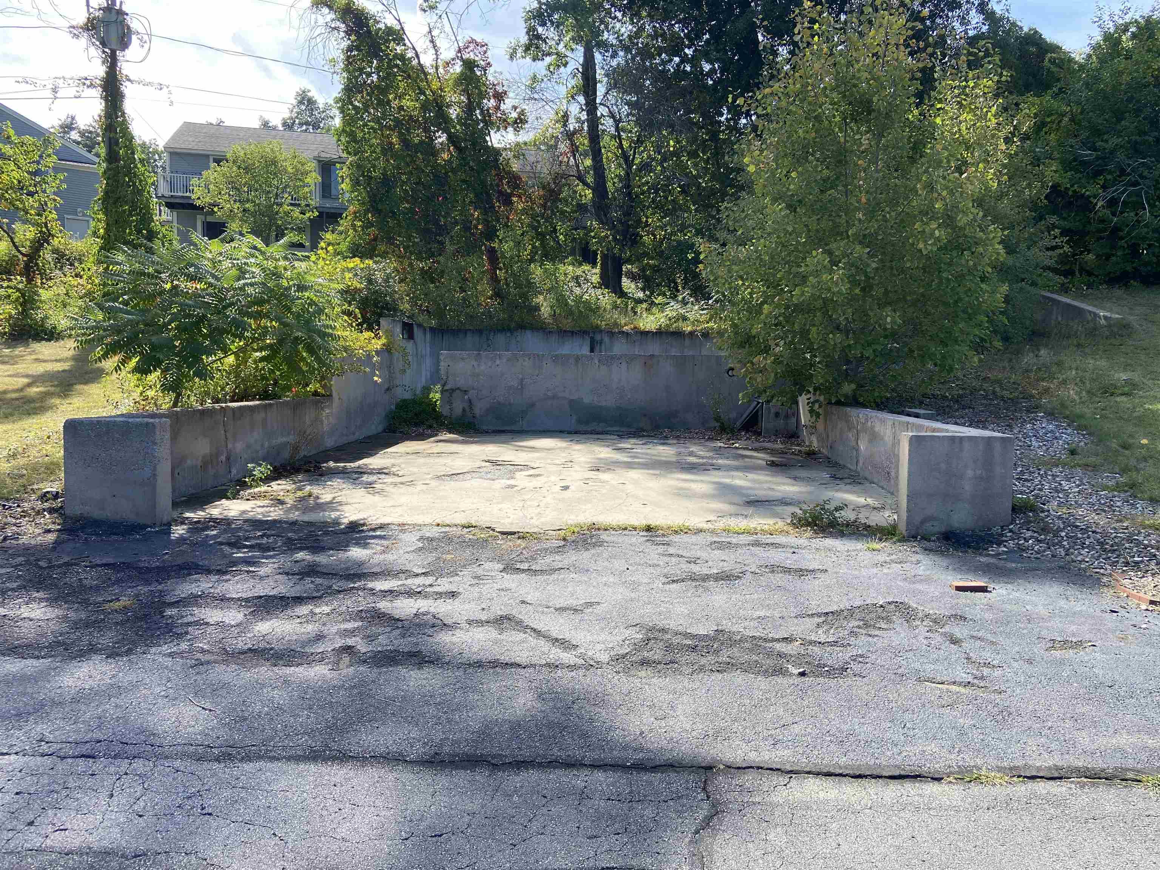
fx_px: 871
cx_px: 580
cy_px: 435
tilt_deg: -5.3
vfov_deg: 53.1
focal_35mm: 26
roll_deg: -0.6
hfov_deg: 67.3
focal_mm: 4.25
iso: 32
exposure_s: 1/949
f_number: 1.8
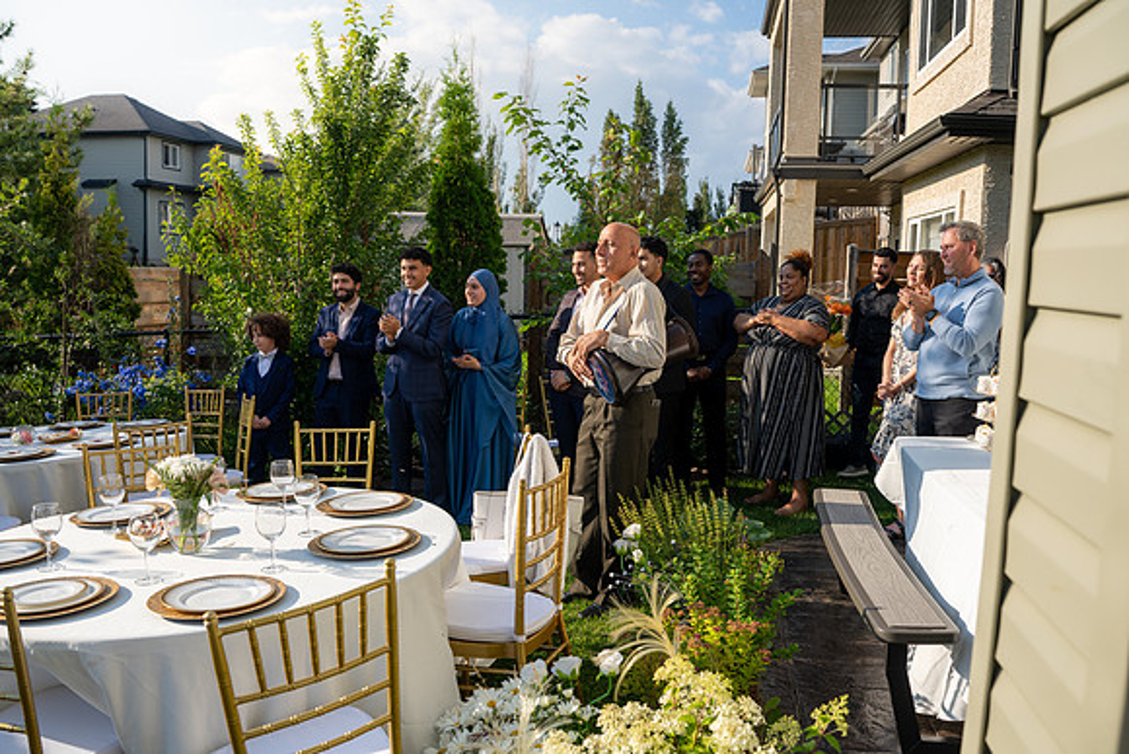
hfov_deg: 65.5
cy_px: 377
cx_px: 564
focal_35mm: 28
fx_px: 878
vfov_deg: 46.4
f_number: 4.5
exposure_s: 1/500
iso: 100
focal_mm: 28
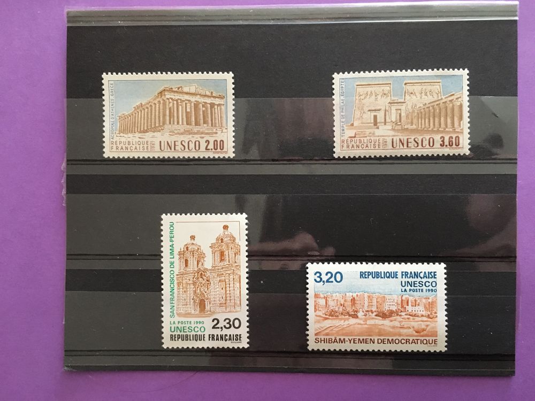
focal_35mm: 29
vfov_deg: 48.2
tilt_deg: -88.9
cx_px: 268
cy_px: 200
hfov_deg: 61.7
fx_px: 448
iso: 200
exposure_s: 1/17
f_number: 2.2
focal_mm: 4.15
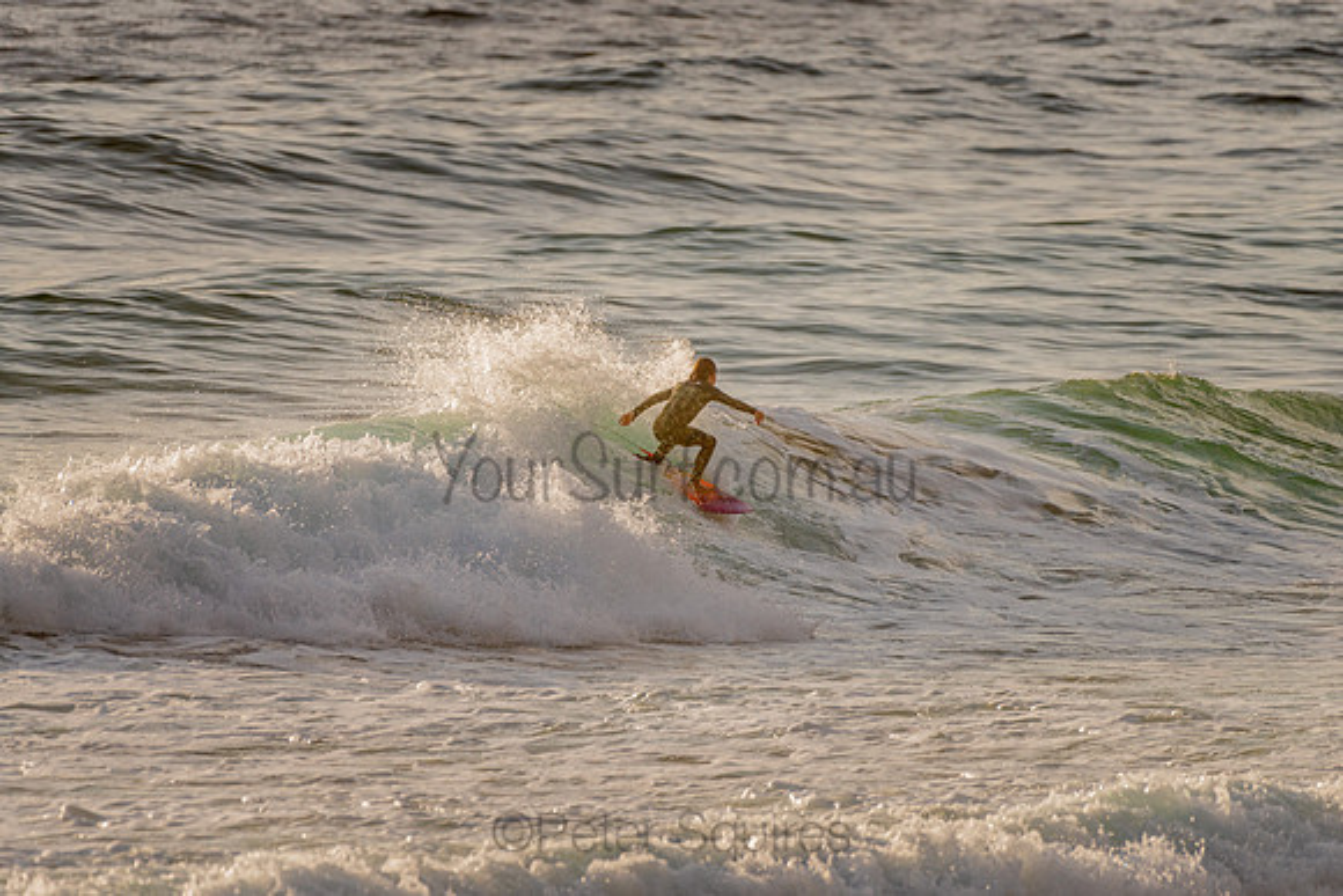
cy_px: 435
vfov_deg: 2.2
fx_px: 22869
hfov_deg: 3.4
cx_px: 655
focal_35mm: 613
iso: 160
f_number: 5.6
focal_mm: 500
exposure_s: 1/2000
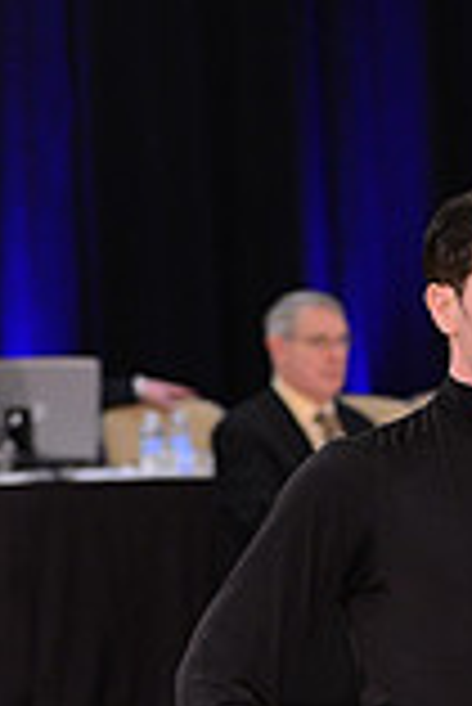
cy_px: 863
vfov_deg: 7.9
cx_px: 650
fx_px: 5062
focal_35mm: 258
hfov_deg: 5.3
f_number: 2.8
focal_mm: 70
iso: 2500
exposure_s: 1/250
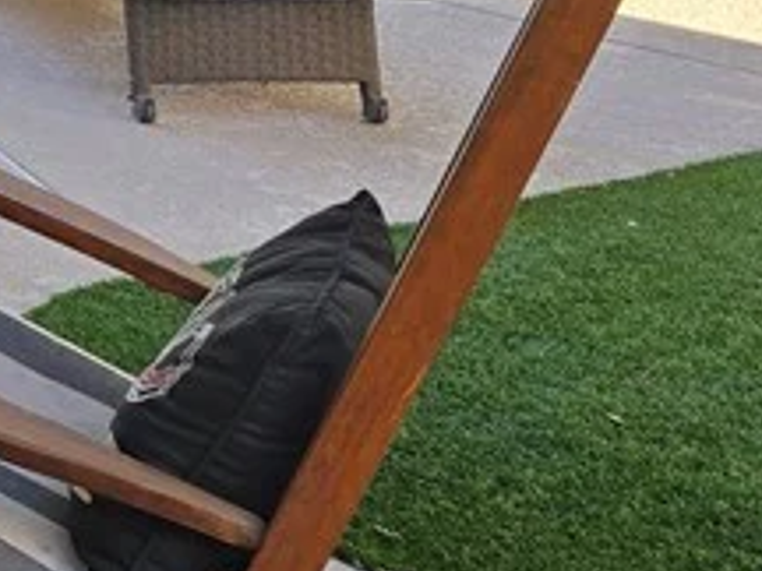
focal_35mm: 109
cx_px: -896
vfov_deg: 13.2
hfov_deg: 14.2
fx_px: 2399
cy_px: -145
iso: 20
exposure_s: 1/180
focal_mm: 6.3
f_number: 1.7
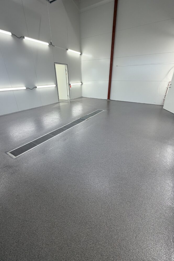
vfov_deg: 100.4
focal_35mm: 15
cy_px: 130
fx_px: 109
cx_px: 88
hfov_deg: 77.3
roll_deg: +0.4
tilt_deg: -26.1
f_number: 2.2
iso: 100
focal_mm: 2.22
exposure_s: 1/121
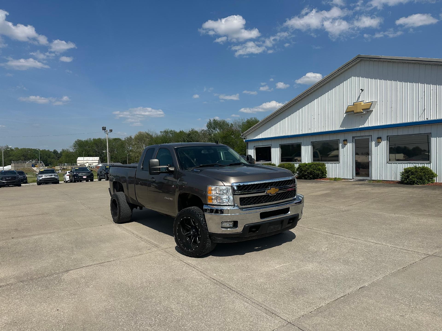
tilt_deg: -2.4
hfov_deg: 71.6
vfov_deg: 56.8
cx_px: 221
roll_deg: -1.1
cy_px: 166
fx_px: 306
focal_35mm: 24
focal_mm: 6.86
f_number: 1.78
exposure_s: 1/8197
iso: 80
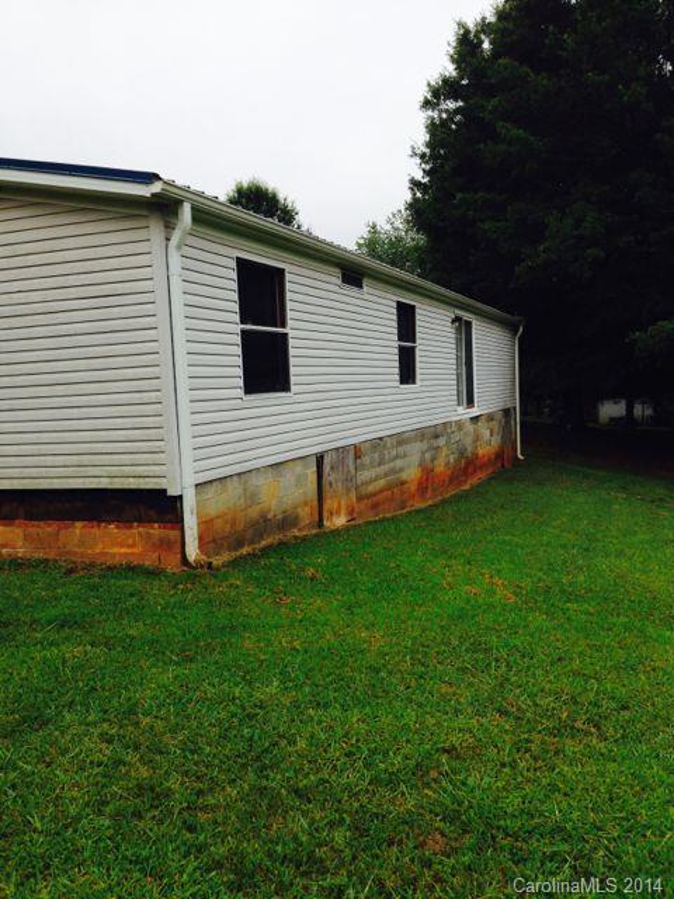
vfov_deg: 55.4
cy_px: 450
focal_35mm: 33
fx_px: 857
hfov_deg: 42.9
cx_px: 337
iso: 50
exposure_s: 1/259
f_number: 2.4
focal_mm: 4.12
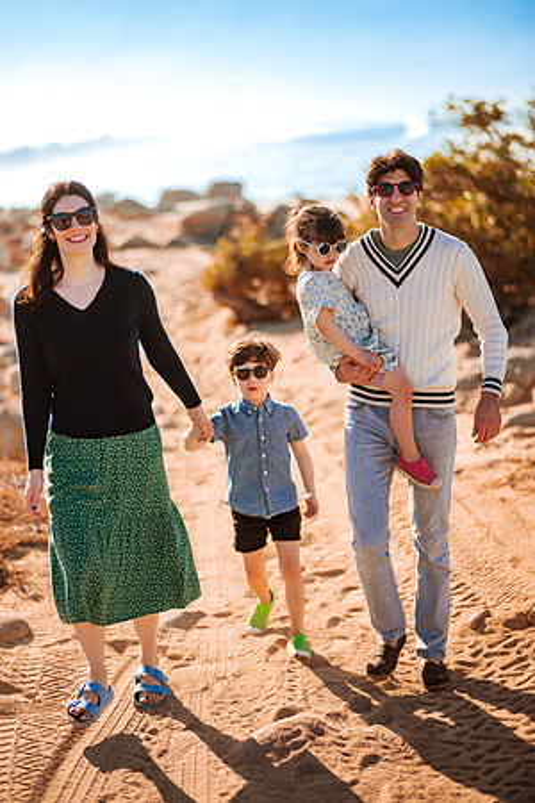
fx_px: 1293
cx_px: 268
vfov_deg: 34.5
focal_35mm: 58
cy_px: 402
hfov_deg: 23.4
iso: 50
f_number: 1.8
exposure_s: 1/4000
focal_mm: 58
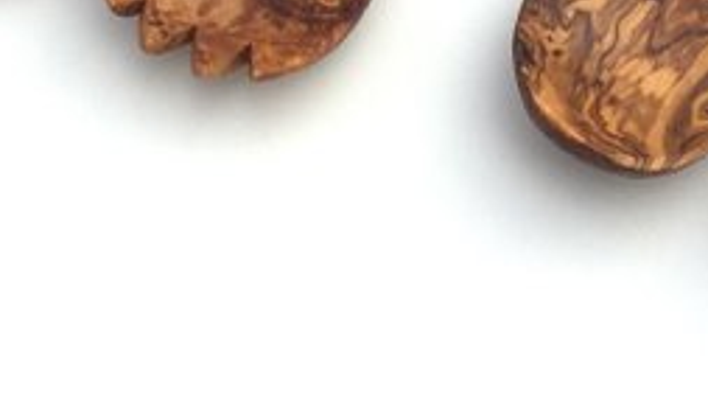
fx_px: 1876
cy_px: -283
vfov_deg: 11.4
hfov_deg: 21.3
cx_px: 235
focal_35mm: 100
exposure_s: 1/879
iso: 32
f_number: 2.2
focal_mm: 4.15
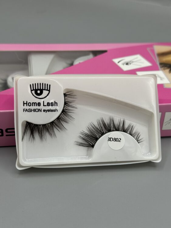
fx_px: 316
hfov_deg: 30.3
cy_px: 114
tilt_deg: -35.5
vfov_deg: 39.6
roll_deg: -3.5
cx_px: 86
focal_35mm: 48
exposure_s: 1/1366
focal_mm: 6.86
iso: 64
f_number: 1.78
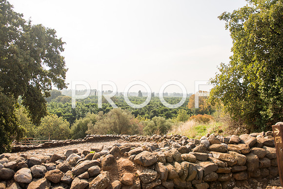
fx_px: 189
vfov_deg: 53.2
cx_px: 142
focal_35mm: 24
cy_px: 94
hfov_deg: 73.7
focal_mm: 24
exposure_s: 1/2000
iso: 100
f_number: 2.8
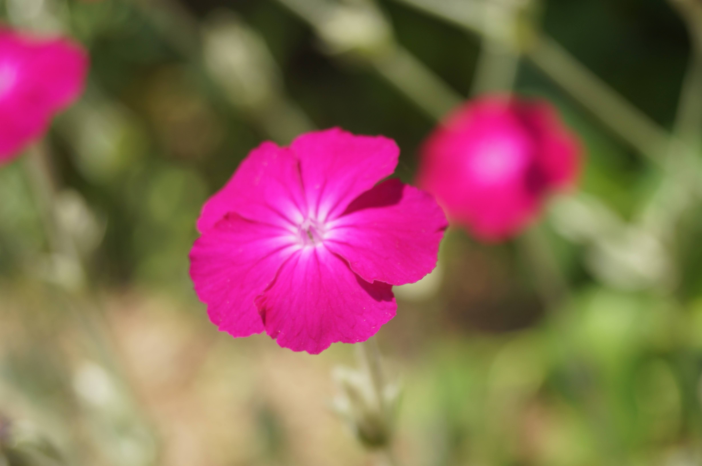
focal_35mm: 82
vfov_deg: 16.5
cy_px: 233
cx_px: 351
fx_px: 1607
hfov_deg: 24.6
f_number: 5.6
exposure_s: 1/200
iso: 100
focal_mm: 55
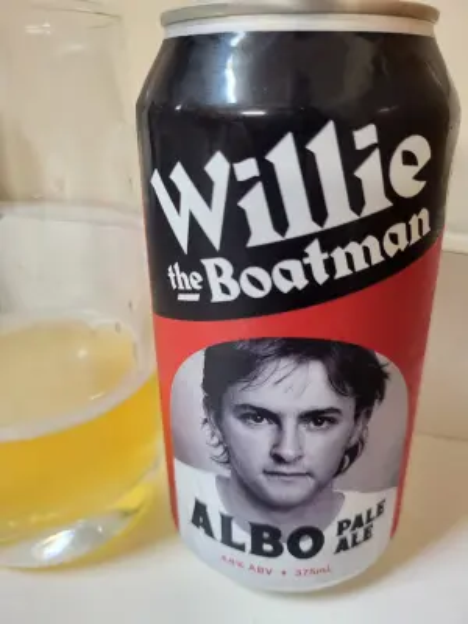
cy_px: 312
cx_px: 234
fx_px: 469
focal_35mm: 26
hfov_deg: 53.1
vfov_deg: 67.3
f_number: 1.8
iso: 500
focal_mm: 5.4
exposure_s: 1/25
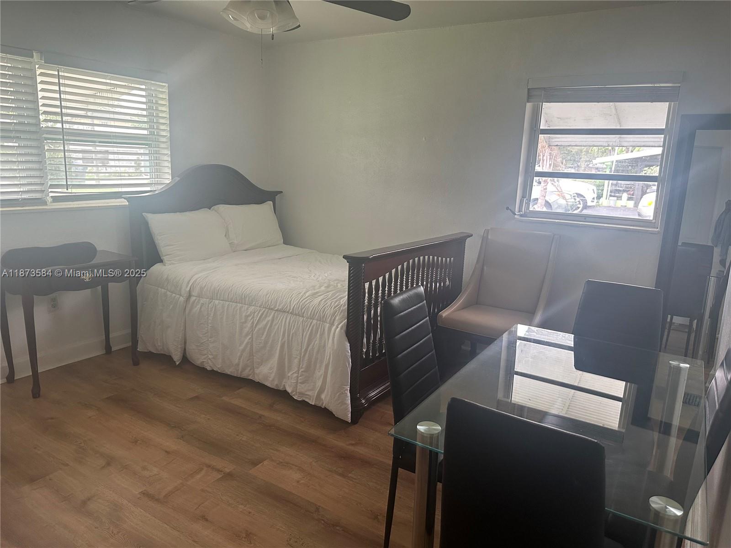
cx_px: 366
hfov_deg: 71.6
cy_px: 274
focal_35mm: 24
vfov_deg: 56.8
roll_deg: -2.2
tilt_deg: -11.3
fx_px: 507
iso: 200
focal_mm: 6.86
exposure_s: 1/121
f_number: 1.78
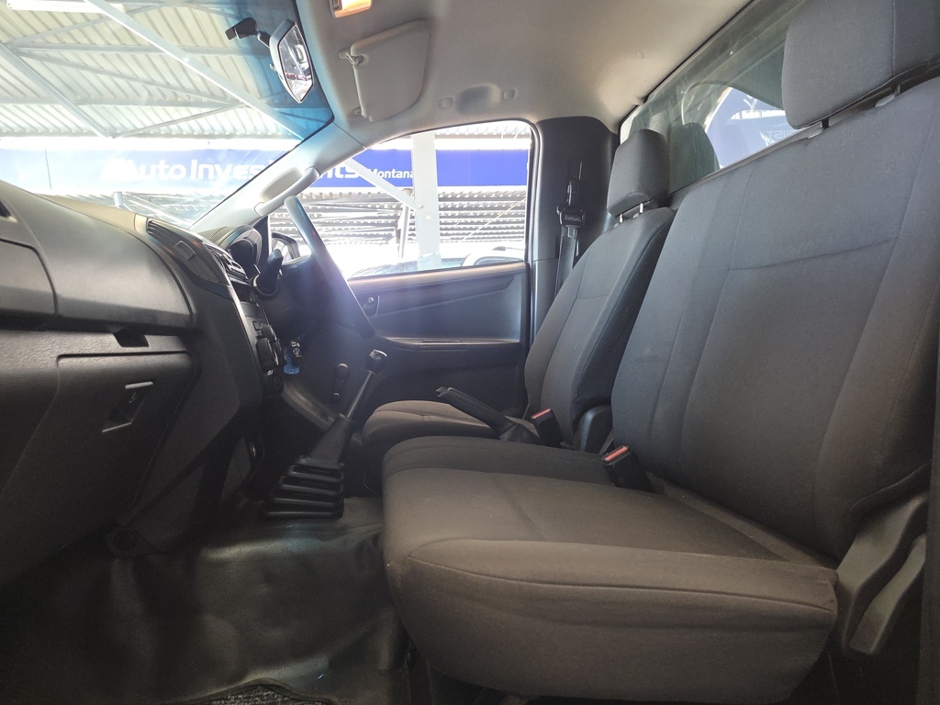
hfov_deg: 73.9
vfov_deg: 58.9
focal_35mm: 23
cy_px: 352
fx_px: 625
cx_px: 470
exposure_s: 1/100
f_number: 1.7
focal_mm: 6.25
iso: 320
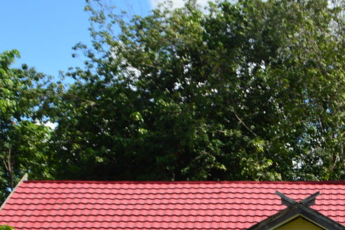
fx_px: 1053
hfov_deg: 17.4
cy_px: 335
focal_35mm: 110
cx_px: 453
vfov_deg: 11.9
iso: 200
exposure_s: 1/250
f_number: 10
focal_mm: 22
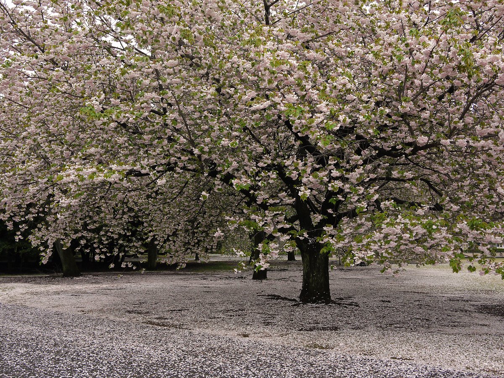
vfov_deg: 36.0
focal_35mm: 40
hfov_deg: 46.8
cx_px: 252
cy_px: 189
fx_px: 582
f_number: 6.3
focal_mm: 20
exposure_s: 1/160
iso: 400
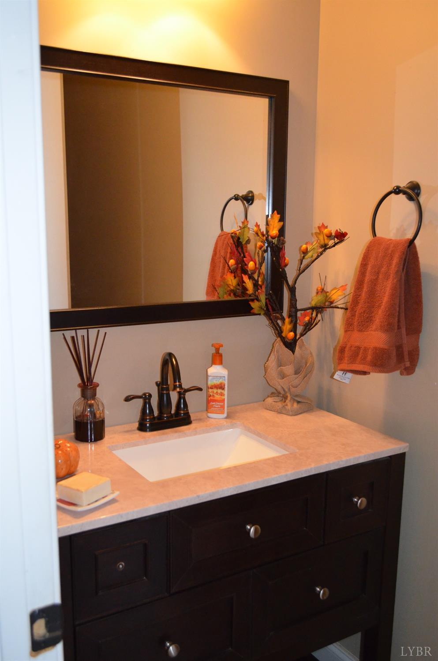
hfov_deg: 36.7
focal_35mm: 36
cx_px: 219
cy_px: 330
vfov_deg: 53.2
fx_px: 660
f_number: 4
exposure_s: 1/60
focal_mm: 24
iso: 3200
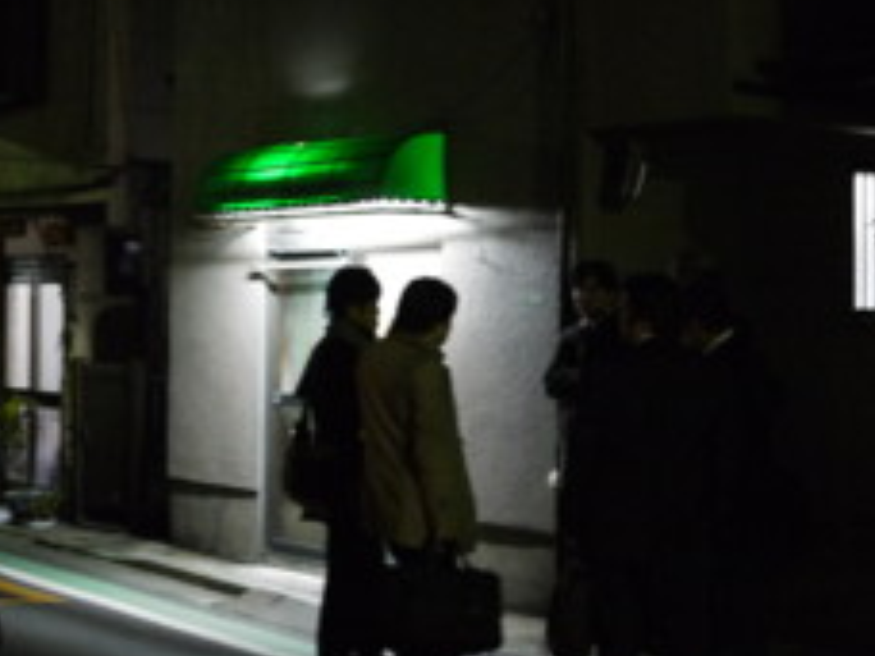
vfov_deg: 18.6
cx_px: 154
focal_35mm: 79
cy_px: 249
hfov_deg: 24.3
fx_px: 1997
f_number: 1.7
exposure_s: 1/15
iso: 800
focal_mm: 20
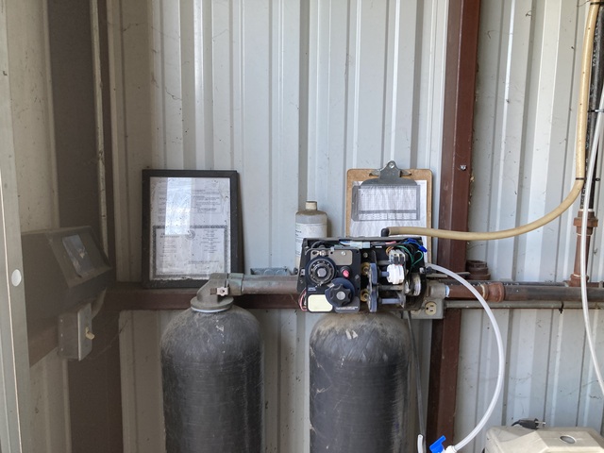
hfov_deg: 63.4
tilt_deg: -8.2
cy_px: 226
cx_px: 302
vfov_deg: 49.7
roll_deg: -0.1
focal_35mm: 28
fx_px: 489
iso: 80
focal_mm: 3.99
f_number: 1.8
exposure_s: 1/121
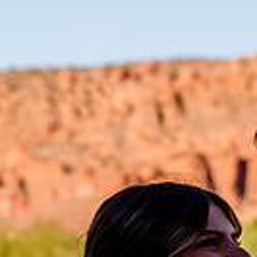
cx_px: 155
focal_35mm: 389
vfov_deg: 4.5
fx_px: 3267
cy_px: 367
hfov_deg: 4.5
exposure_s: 1/200
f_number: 8
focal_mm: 105
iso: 125
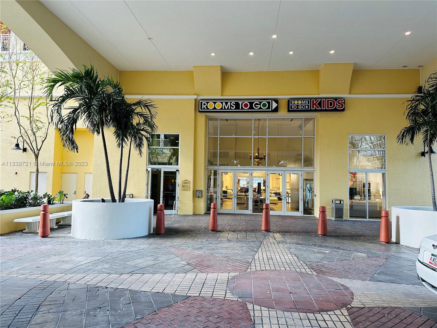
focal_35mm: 24
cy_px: 164
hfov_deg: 71.6
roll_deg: -0.7
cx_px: 218
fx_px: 303
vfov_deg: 56.8
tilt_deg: +3.1
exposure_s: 1/120
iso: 160
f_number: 1.78
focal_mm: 6.86
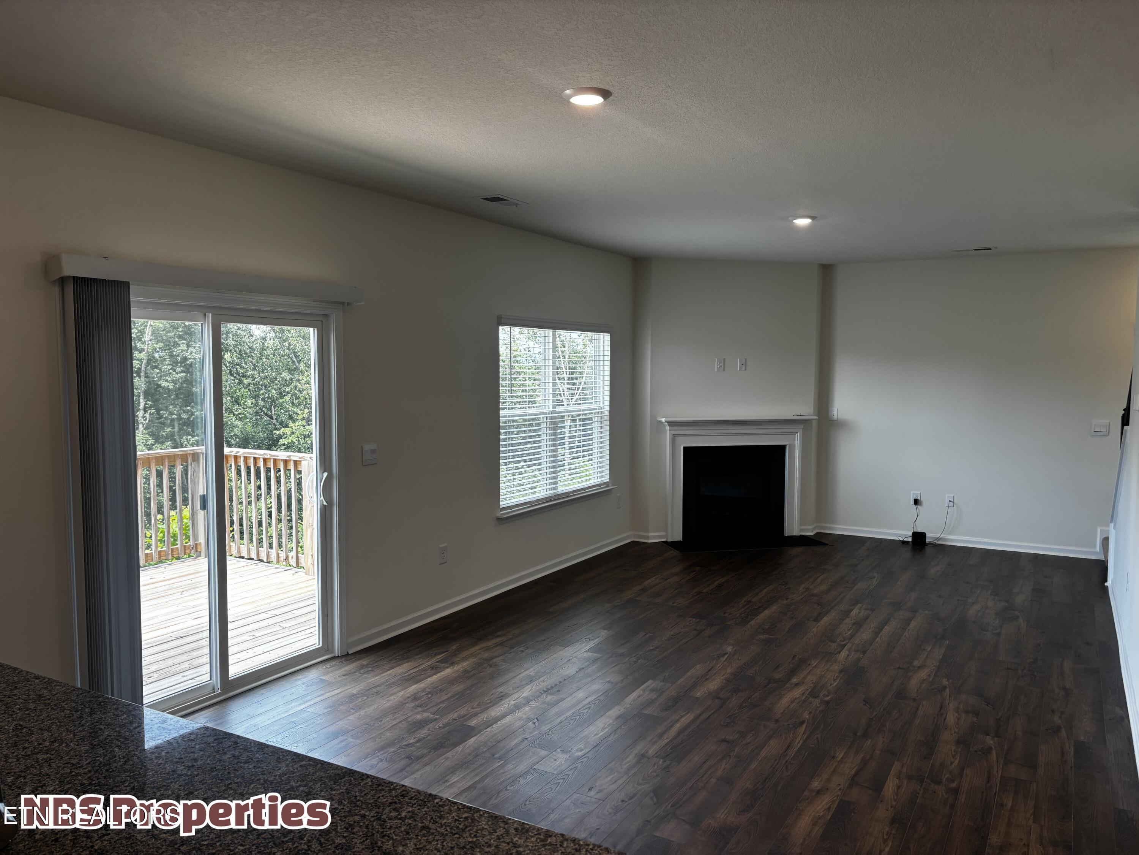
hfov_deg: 67.3
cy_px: 428
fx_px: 856
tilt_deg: -4.6
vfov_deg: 53.1
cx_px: 570
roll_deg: -0.7
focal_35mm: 26
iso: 50
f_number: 1.6
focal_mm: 5.96
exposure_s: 1/138
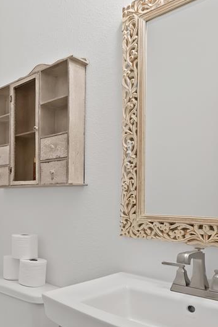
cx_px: 14
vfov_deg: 59.7
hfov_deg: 38.8
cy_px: 199
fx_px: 281
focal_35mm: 31
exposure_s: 1/2
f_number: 9
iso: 640
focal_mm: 16
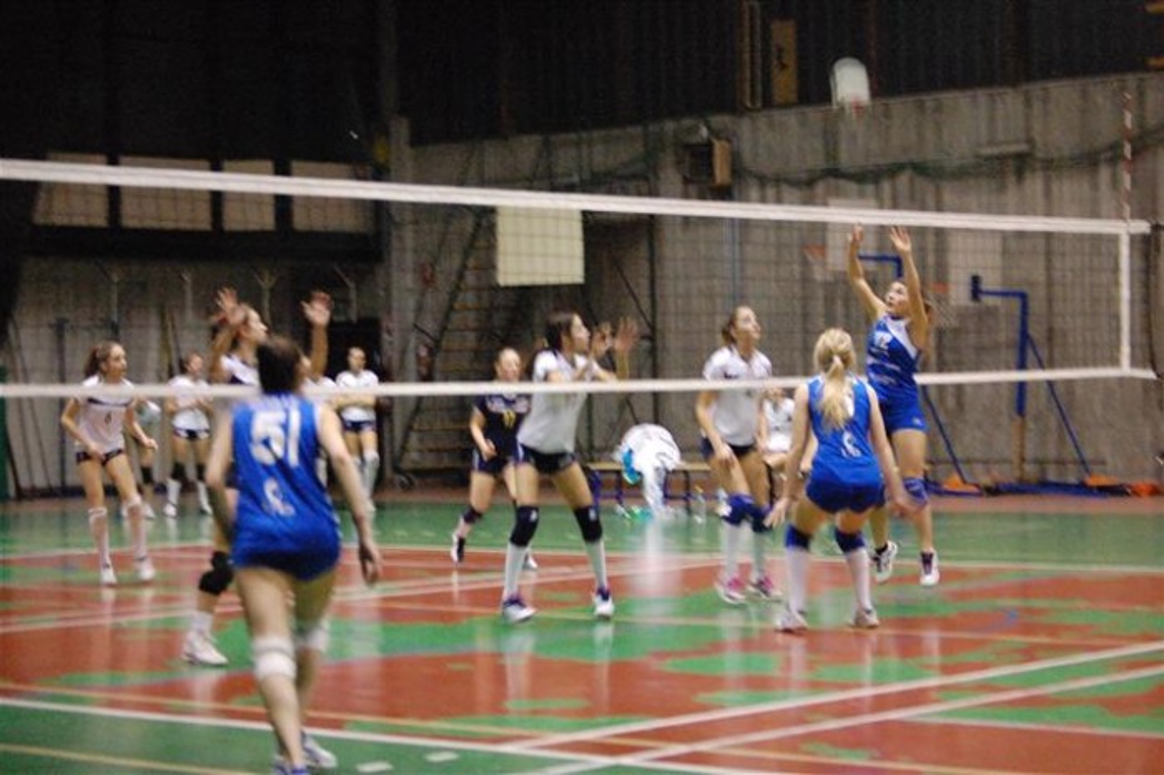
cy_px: 388
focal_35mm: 82
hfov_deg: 24.6
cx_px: 582
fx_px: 2666
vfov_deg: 16.5
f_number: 4
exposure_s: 1/40
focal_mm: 55
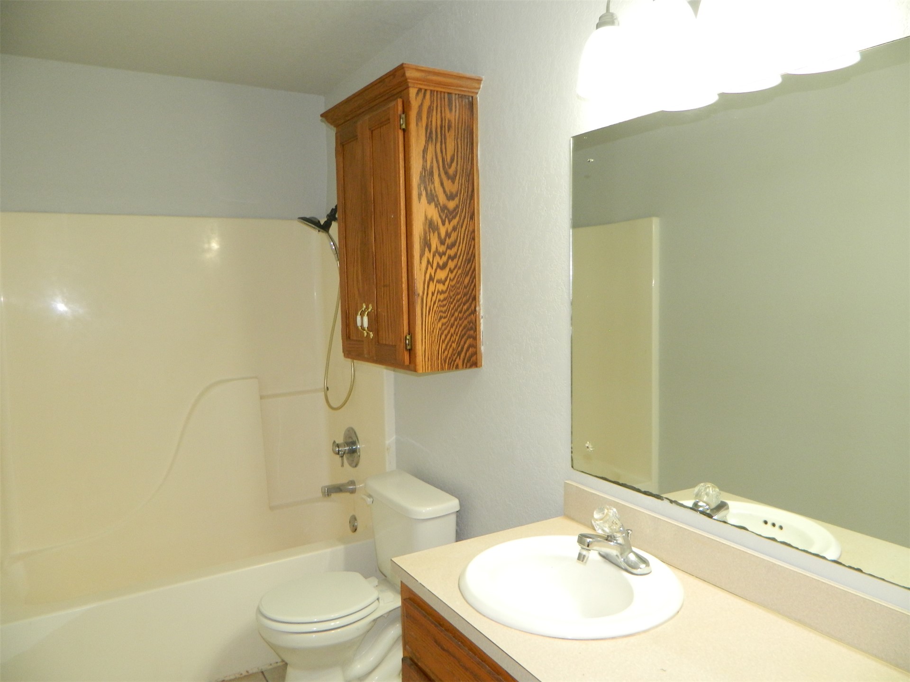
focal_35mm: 25
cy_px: 341
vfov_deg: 54.9
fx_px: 657
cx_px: 455
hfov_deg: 69.4
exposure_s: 1/30
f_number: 3.1
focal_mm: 4.5
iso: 200
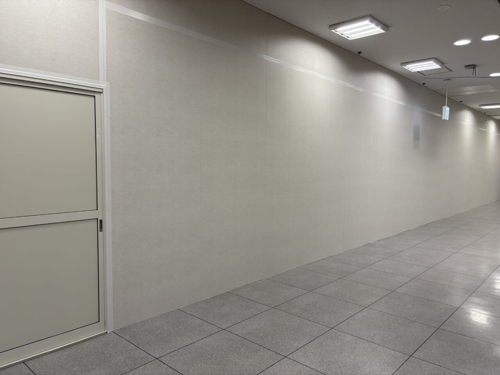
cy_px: 188
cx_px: 250
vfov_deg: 53.1
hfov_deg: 67.3
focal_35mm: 26
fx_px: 376
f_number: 1.6
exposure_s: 1/120
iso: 50
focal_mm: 5.96
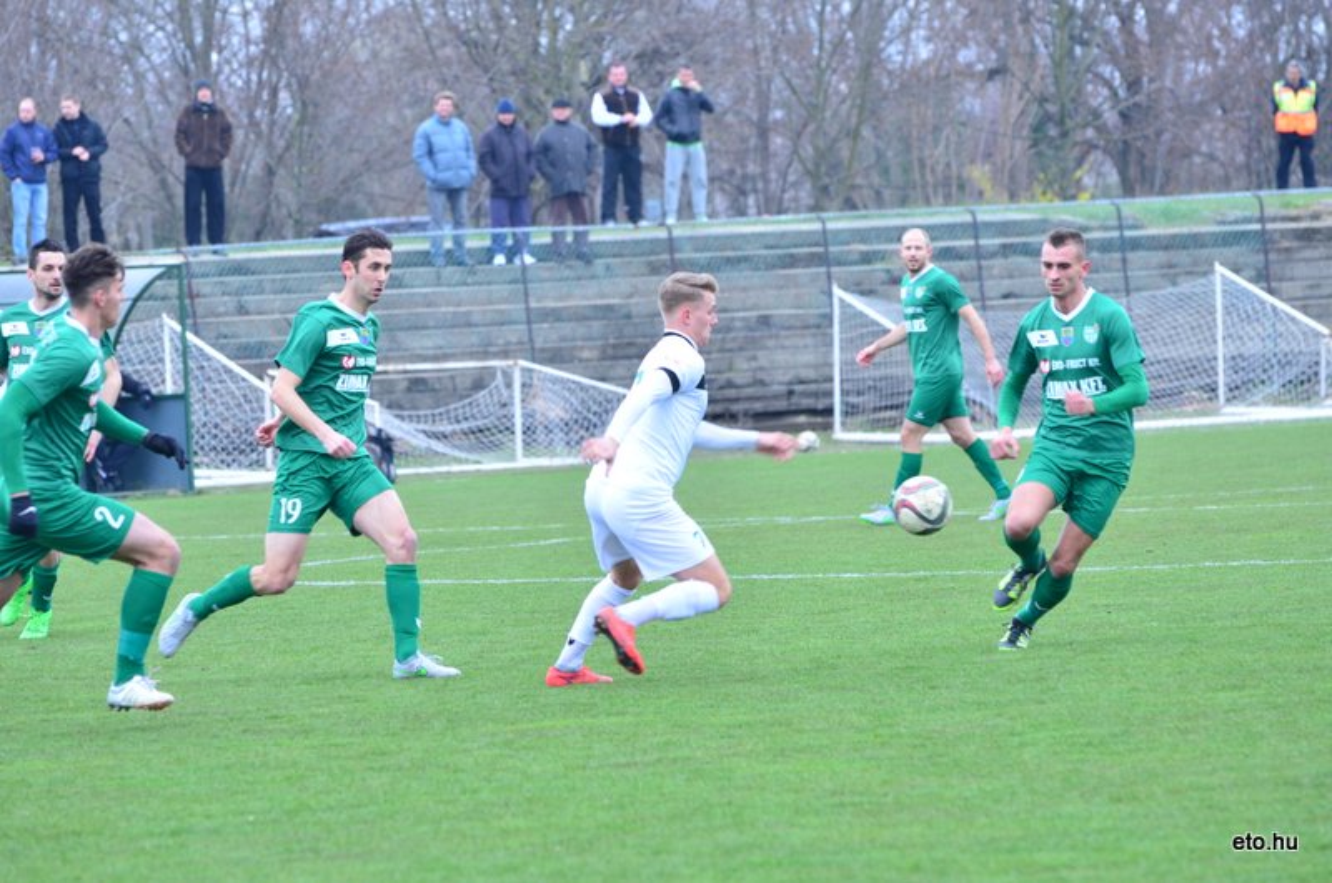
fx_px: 10247
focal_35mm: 278
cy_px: 442
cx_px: 666
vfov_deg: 4.9
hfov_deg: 7.4
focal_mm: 185
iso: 500
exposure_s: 1/320
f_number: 5
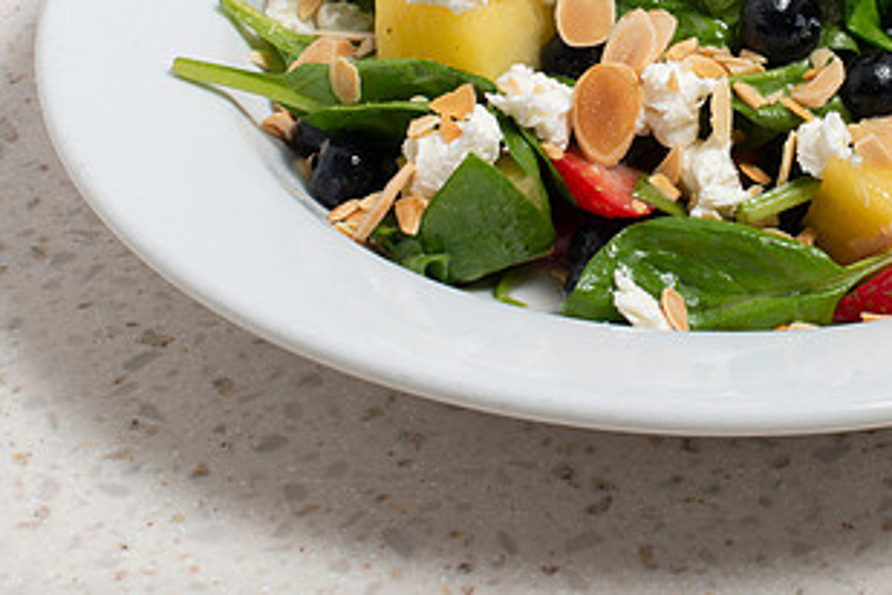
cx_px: 702
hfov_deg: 19.5
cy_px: 27
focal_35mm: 104
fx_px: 2577
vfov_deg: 13.0
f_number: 13
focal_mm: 50
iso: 200
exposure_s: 1/250
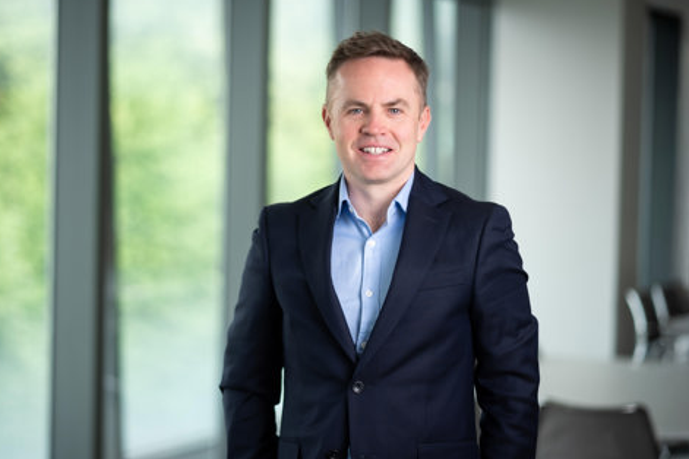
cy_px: 227
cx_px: 341
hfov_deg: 38.9
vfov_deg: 26.5
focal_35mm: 51
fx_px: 976
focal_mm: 50
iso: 100
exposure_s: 1/180
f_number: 1.4
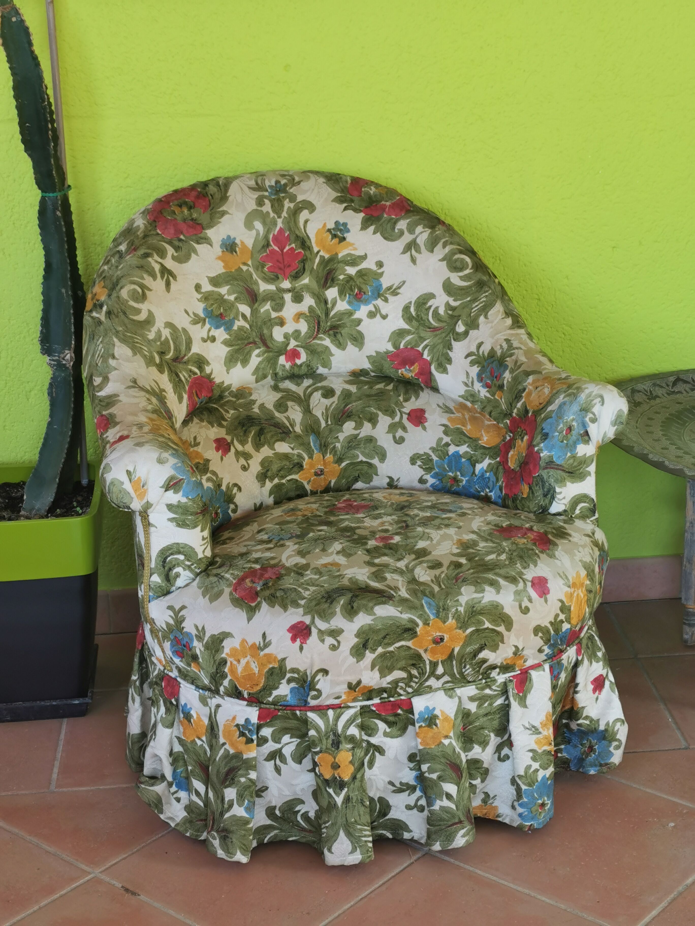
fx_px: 1633
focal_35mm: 61
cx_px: 348
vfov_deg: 31.7
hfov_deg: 24.0
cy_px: 463
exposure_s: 1/127
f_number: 1.6
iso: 50
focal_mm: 5.56
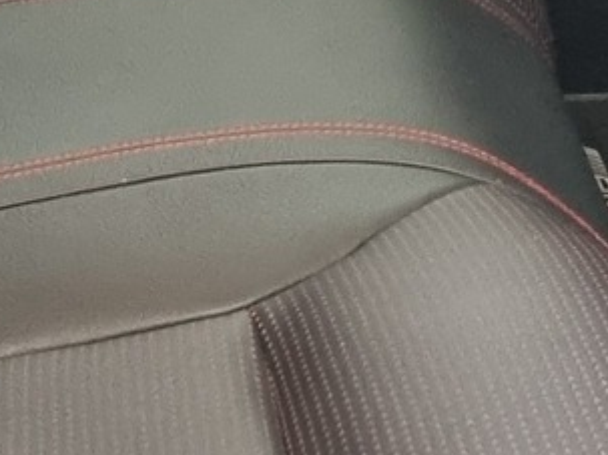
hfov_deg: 11.3
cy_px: -339
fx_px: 3037
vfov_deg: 8.3
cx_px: 34
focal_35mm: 173
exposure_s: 1/50
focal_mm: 5.4
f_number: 1.8
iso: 640
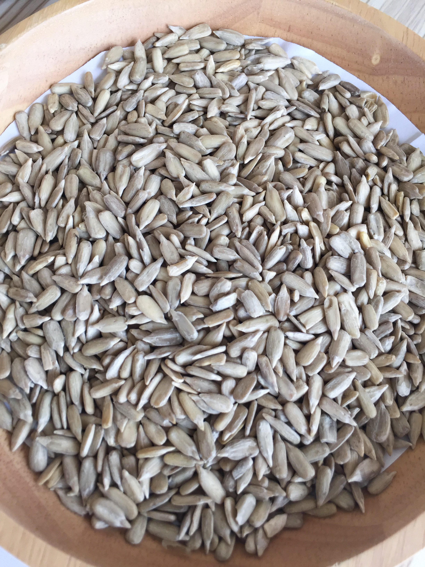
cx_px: 212
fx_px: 475
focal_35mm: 29
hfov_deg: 48.2
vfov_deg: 61.7
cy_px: 284
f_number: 2.2
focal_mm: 4.15
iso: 50
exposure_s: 1/100
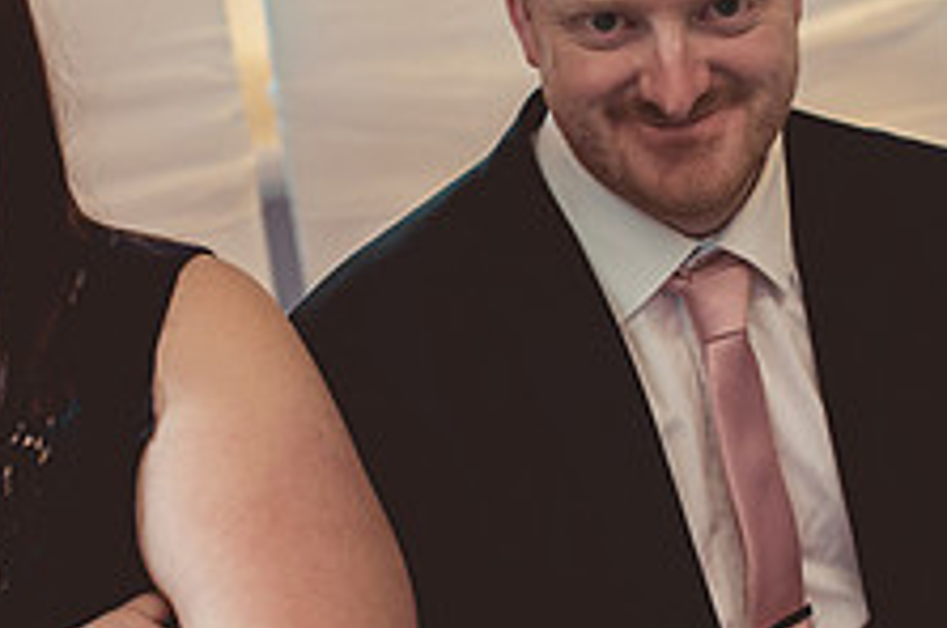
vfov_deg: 15.0
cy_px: 335
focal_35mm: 91
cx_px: 361
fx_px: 2390
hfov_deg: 22.4
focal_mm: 35
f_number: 2.5
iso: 400
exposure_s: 1/100
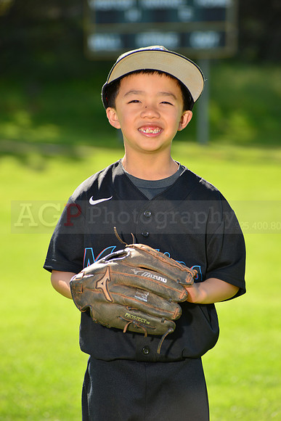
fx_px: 2340
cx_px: 140
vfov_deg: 10.3
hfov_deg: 6.9
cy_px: 210
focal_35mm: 200
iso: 200
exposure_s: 1/250
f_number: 8
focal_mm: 200
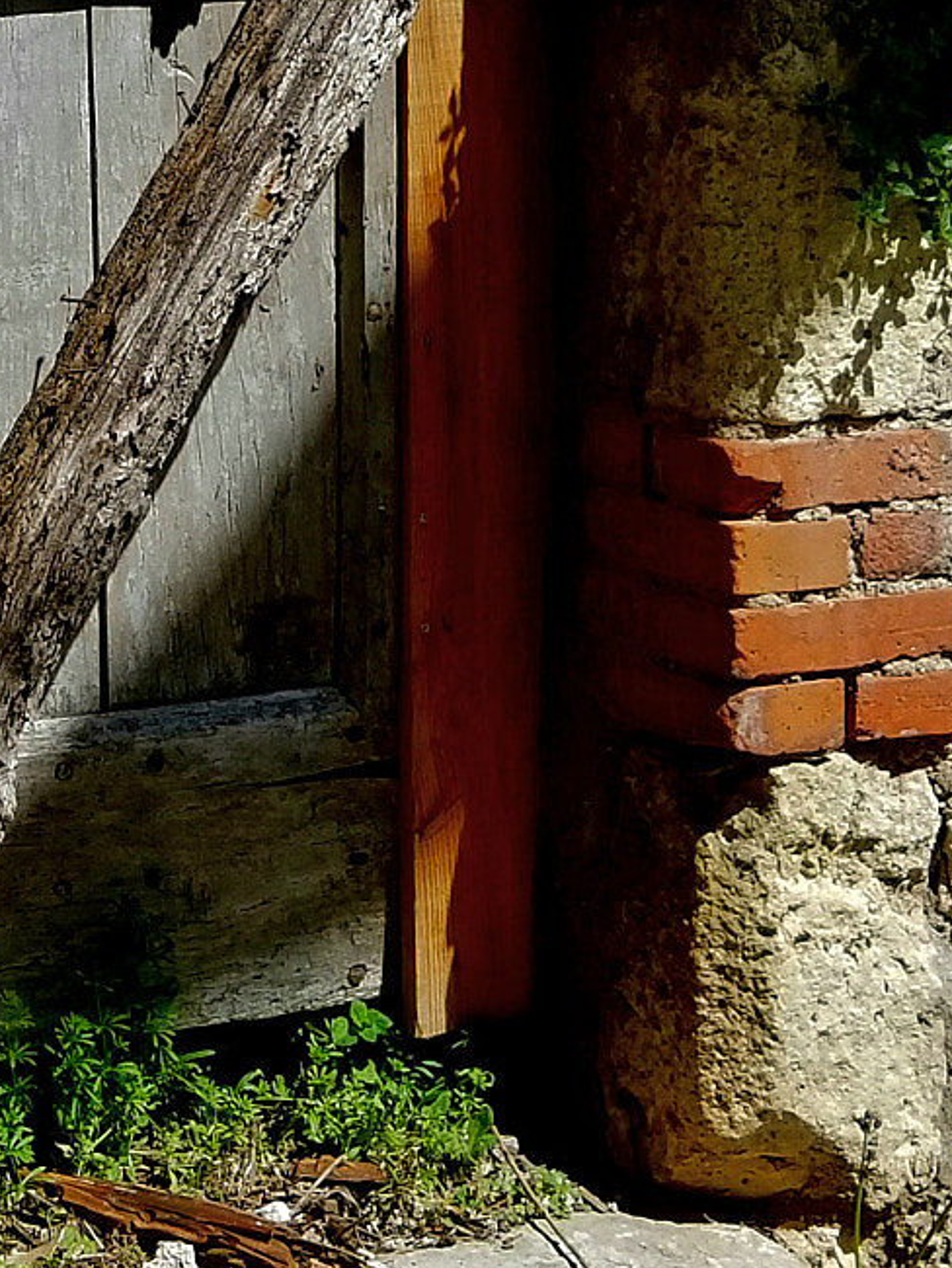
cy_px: -4
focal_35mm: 64
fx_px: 2345
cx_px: 53
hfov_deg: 22.3
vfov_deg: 28.4
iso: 50
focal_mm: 4.25
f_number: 1.7
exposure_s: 1/2288
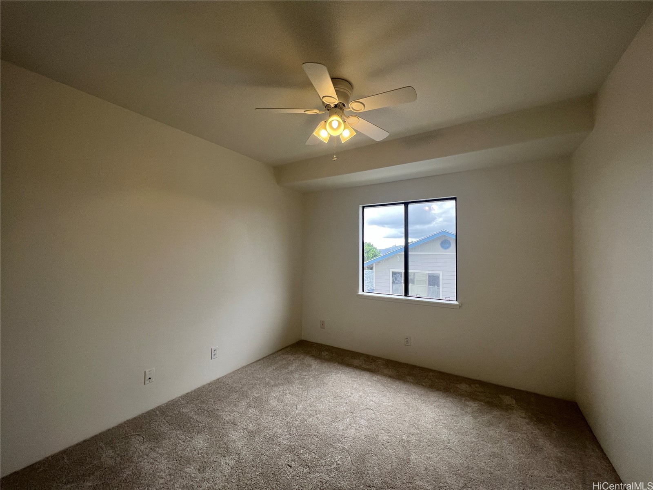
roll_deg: +0.0
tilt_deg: +1.5
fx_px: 245
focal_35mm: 13
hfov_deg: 106.2
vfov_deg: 89.9
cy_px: 245
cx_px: 326
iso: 50
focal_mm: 1.57
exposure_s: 1/120
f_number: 1.8
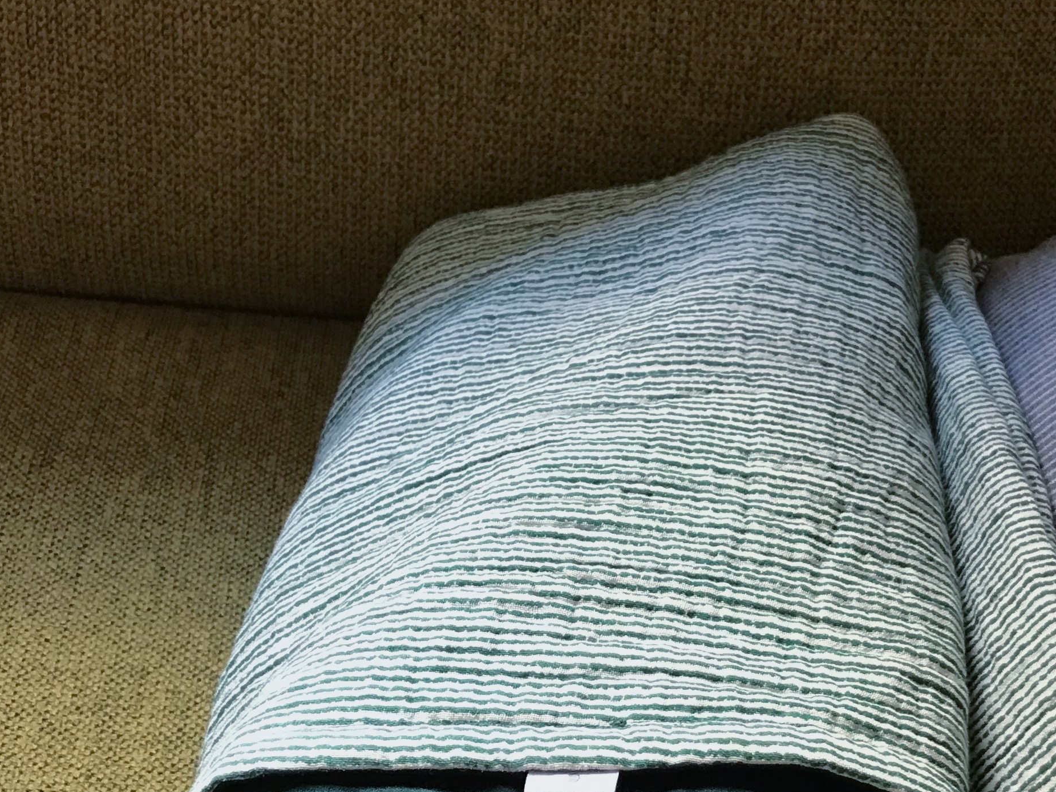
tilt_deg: -49.7
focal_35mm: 61
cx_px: 705
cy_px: 608
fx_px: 1861
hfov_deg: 31.4
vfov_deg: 23.7
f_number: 1.8
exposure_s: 1/15
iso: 40
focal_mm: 3.99
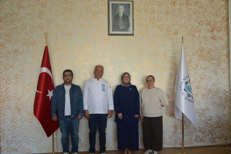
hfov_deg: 53.1
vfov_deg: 36.9
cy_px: 77
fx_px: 231
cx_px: 116
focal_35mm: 36
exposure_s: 1/60
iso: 450
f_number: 3.8
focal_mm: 24
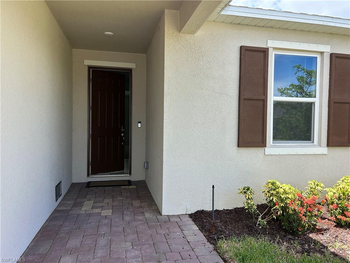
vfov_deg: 53.1
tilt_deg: -2.4
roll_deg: -0.4
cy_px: 132
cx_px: 175
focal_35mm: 26
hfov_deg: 67.3
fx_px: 263
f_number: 1.5
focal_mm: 5.7
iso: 50
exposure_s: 1/1252
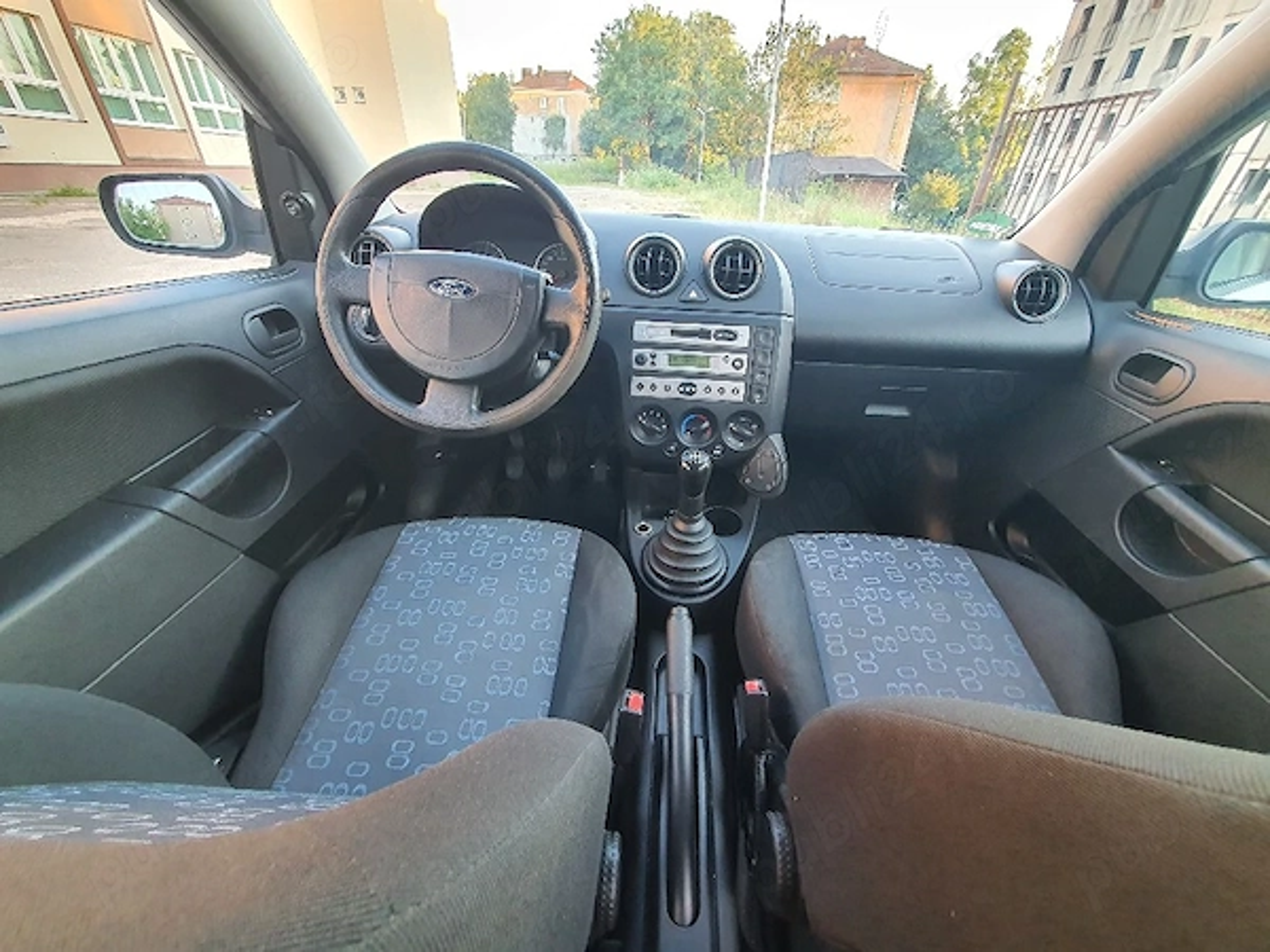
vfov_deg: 89.9
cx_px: 635
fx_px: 477
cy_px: 476
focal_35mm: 13
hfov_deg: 106.2
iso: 320
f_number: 2.2
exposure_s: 1/50
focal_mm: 1.8
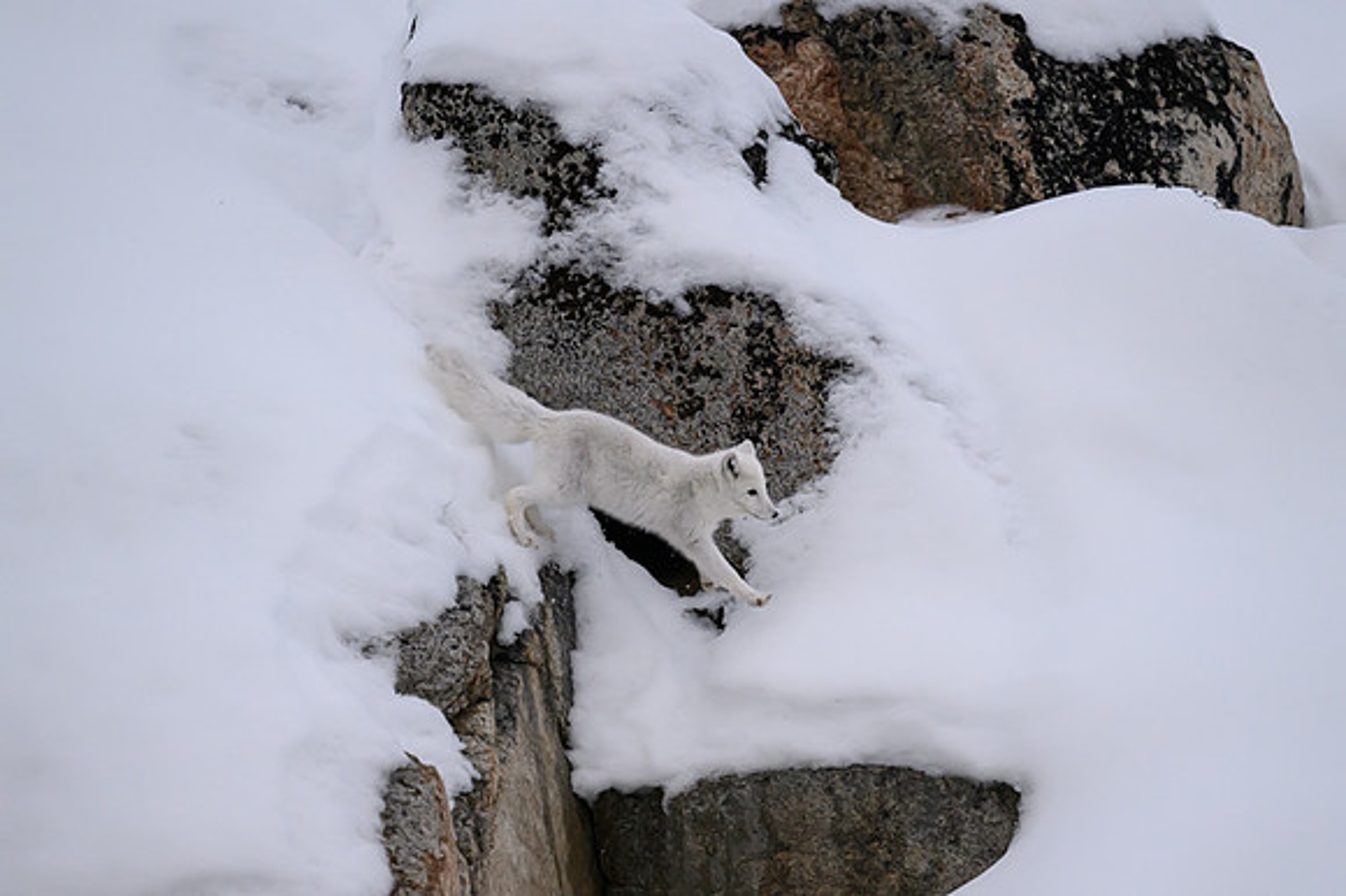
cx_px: 673
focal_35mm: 560
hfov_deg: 3.7
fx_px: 20925
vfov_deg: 2.5
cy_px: 448
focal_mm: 560
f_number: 4
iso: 2500
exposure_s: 1/1600
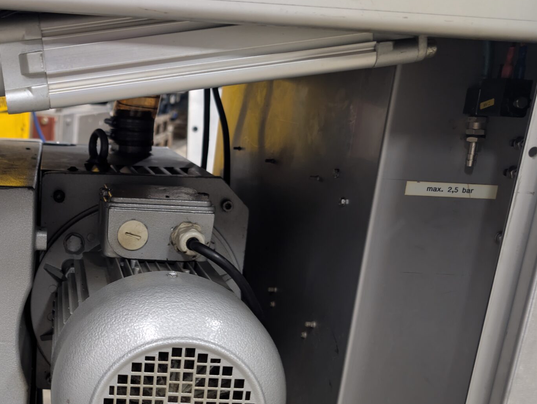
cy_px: 279
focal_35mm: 45
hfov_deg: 39.1
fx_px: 699
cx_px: 56
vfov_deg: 31.9
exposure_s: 1/16.7
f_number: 1.68
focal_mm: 6.9
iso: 225
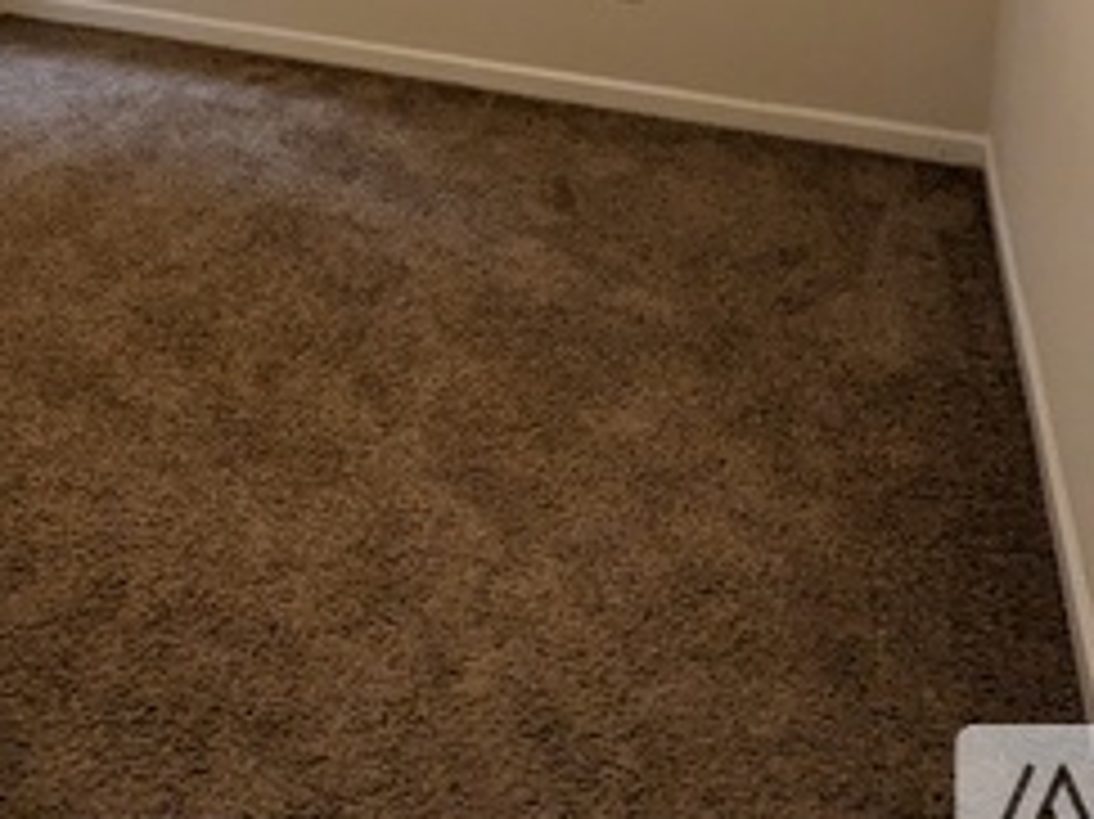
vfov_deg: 27.8
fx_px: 1390
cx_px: 182
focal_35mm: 44
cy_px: -220
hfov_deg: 40.7
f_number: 2.2
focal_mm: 2.22
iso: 269
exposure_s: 1/120
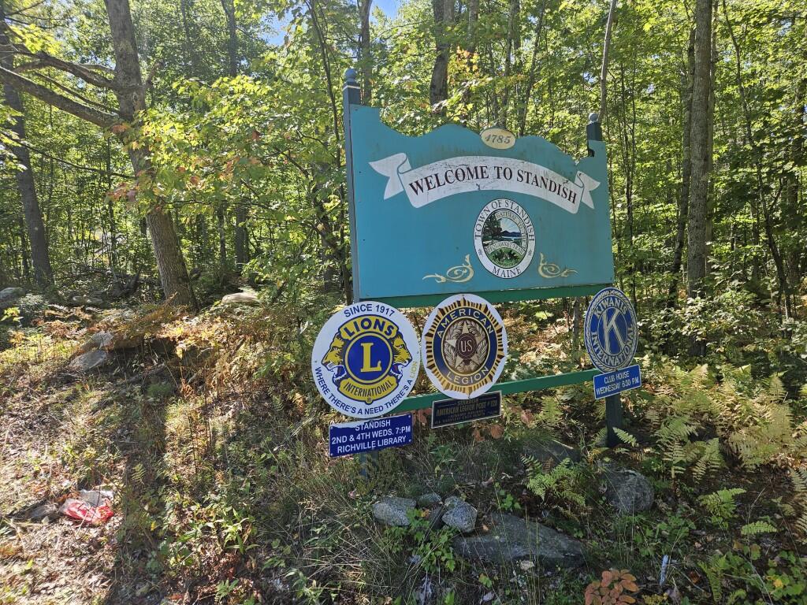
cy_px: 302
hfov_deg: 73.9
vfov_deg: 58.9
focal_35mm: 23
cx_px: 404
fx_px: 536
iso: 25
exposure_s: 1/211
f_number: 1.8
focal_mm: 5.4
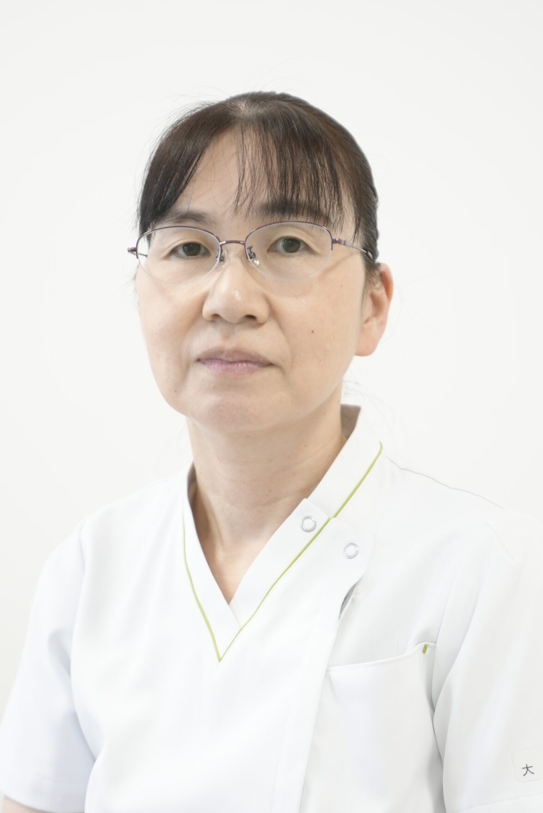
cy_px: 447
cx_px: 280
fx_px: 2304
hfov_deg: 13.4
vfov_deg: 20.0
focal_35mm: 102
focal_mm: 70
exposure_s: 1/160
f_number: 2.8
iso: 640
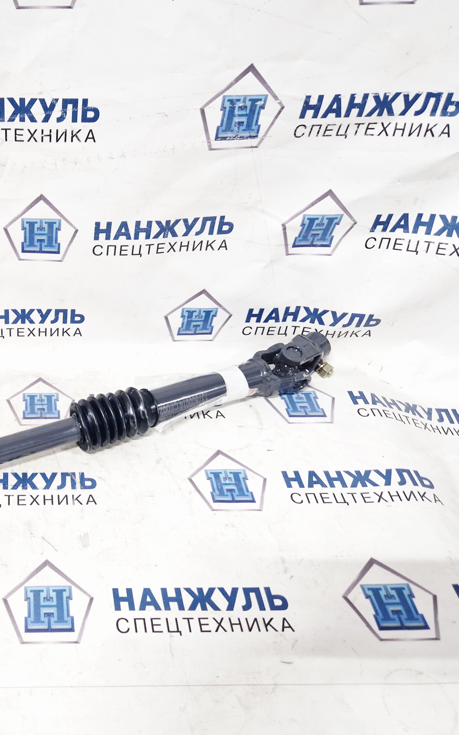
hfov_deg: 35.4
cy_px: 368
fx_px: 660
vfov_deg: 58.1
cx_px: 23
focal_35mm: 33
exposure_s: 1/33
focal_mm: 5.4
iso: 640
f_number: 1.8
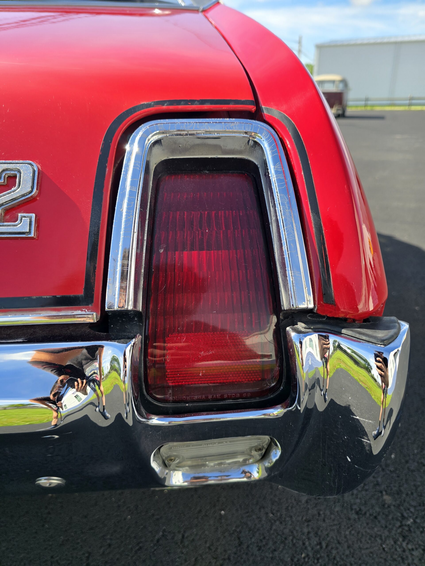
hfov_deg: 58.9
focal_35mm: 23
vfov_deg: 73.9
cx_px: 212
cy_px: 283
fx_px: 377
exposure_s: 1/311
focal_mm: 6.3
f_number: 1.7
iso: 12
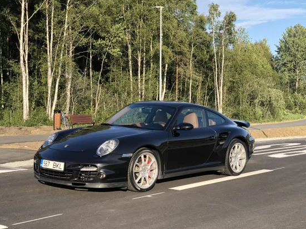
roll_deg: +0.3
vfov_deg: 24.0
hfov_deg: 31.7
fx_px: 539
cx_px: 142
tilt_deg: -1.8
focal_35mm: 61
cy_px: 112
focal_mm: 6
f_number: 2.4
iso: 16
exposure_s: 1/397
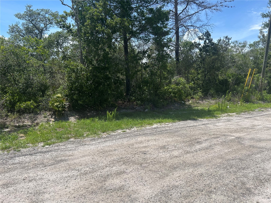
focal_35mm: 26
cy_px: 102
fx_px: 204
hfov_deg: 67.3
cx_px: 136
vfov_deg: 53.1
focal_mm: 5.7
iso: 50
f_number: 1.5
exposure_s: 1/3571
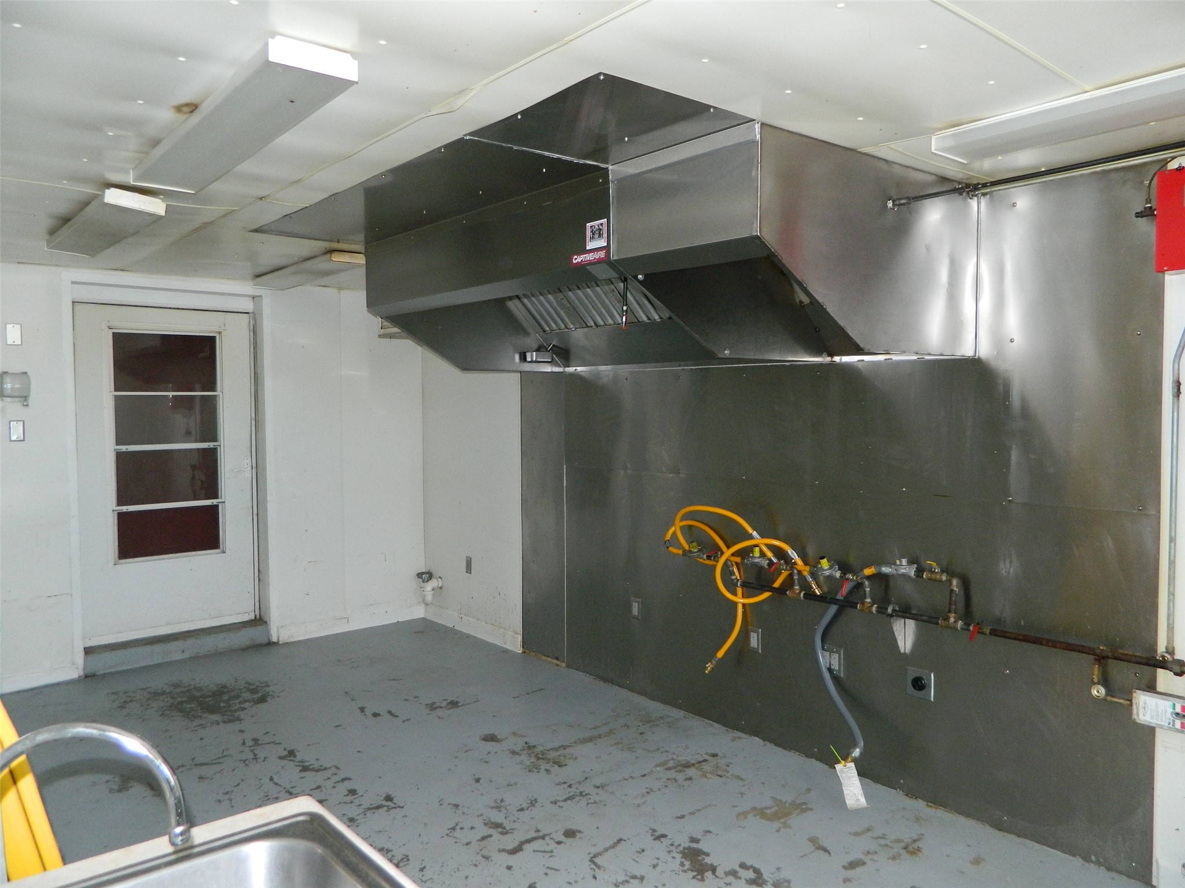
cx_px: 592
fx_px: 856
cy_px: 444
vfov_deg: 54.9
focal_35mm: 25
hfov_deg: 69.4
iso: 220
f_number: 3.1
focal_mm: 4.5
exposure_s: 1/30
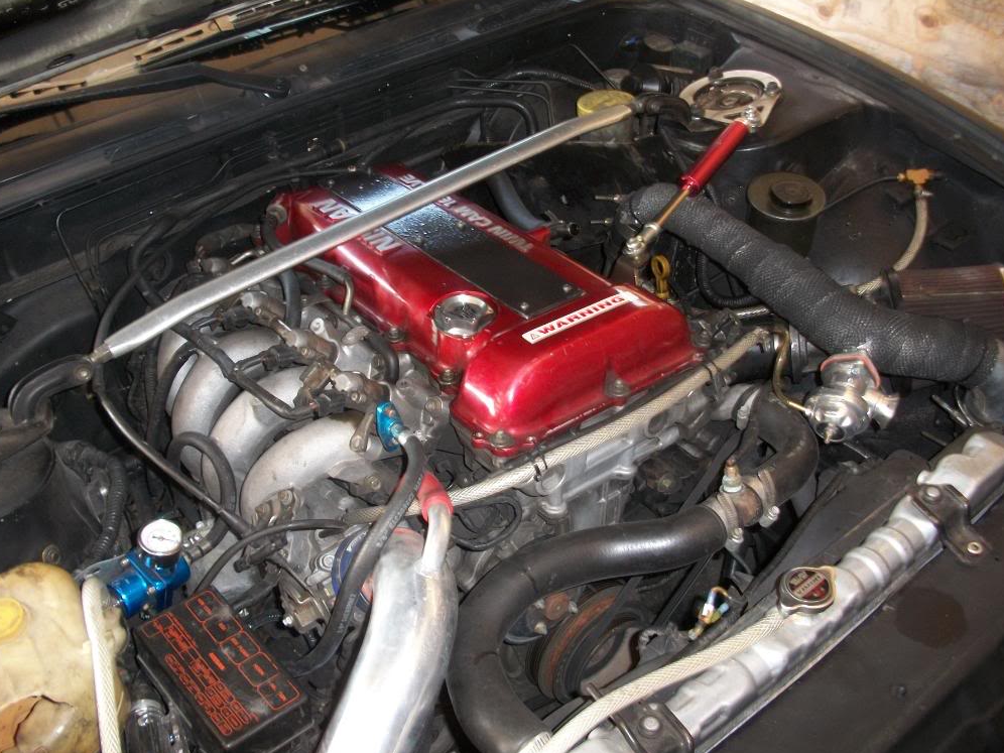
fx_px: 1044
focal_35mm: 36
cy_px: 379
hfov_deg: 51.4
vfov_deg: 39.7
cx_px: 502
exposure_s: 1/30
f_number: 3.1
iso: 160
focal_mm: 6.3
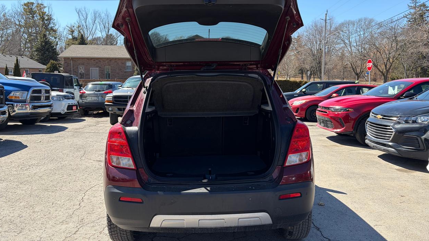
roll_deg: -1.2
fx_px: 330
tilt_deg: -5.1
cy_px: 104
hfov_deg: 66.1
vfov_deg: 40.1
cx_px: 211
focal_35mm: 29
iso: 50
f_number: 1.6
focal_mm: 5.96
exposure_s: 1/1667
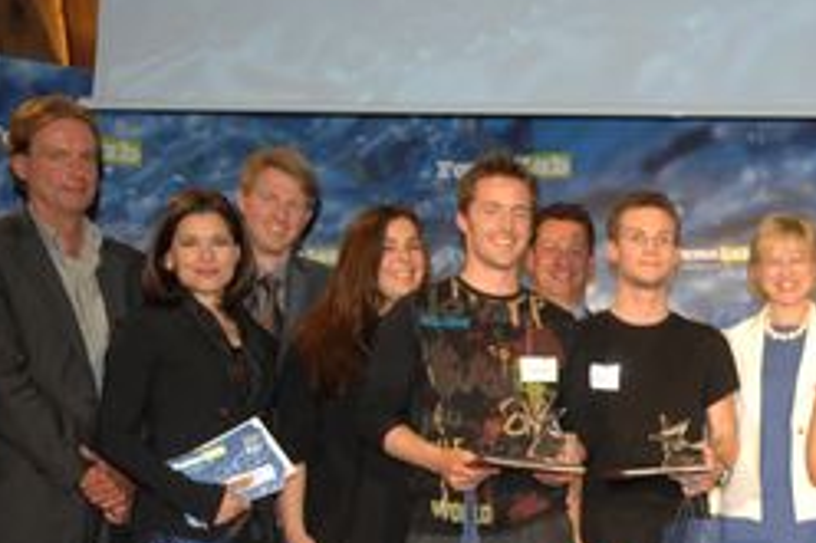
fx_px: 1540
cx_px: 800
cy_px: 467
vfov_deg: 19.7
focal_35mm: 68
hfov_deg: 28.0
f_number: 2.8
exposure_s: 1/200
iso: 400
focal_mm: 22
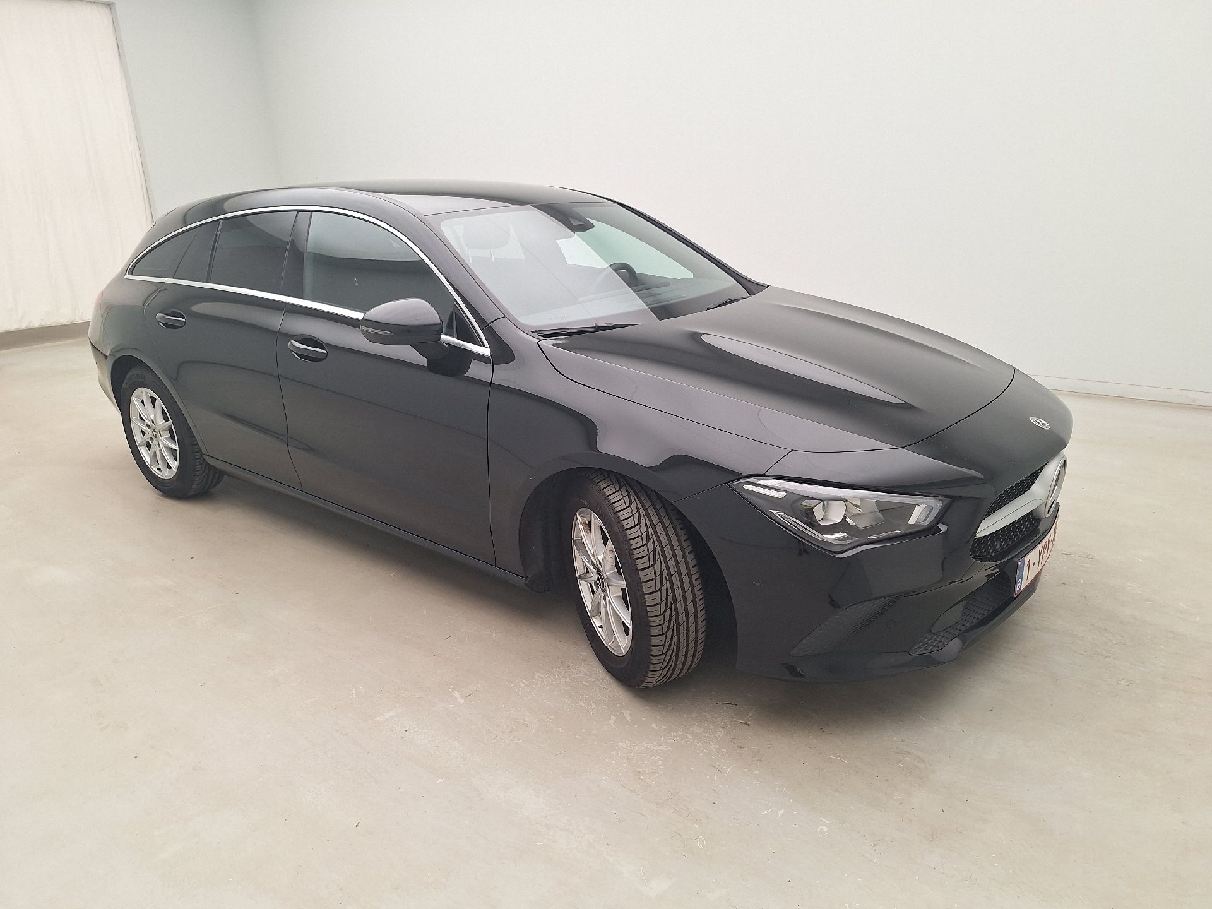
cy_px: 454
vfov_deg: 58.9
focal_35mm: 23
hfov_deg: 73.9
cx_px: 606
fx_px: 805
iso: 50
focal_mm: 5.54
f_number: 1.8
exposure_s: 1/100
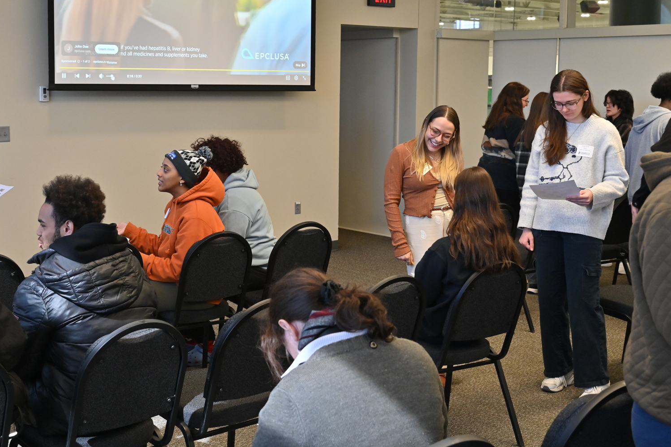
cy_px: 181
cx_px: 285
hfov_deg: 41.0
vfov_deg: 28.0
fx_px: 894
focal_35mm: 48
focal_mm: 40
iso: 2000
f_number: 6.3
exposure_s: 1/160
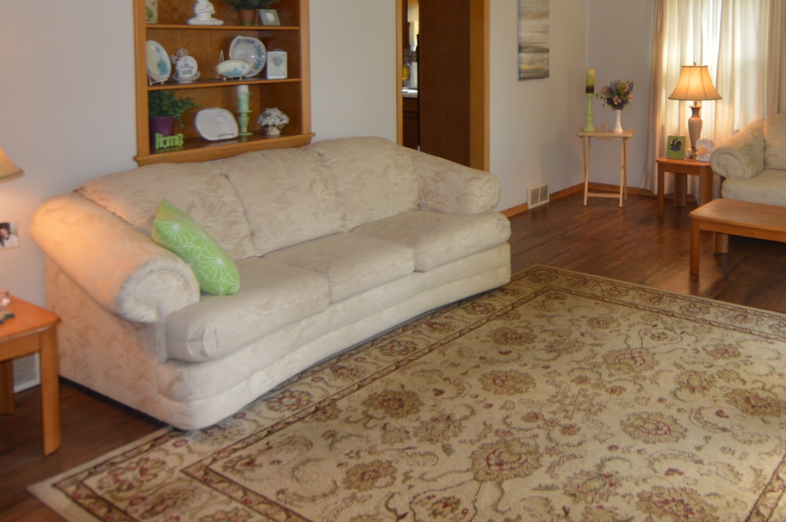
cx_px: 566
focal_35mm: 32
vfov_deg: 39.0
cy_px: 82
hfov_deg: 56.5
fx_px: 698
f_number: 4
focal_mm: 12
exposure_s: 1/125
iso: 320
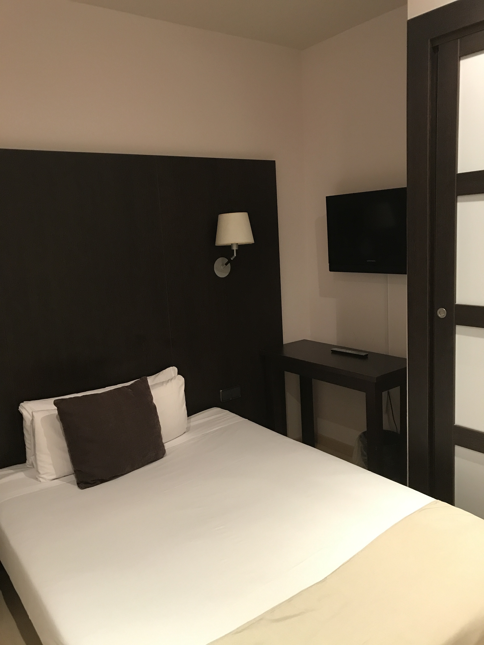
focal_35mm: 28
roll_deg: +3.6
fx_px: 522
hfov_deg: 49.7
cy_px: 322
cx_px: 242
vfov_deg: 63.4
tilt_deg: -9.0
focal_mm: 3.99
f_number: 1.8
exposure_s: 1/10
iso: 100
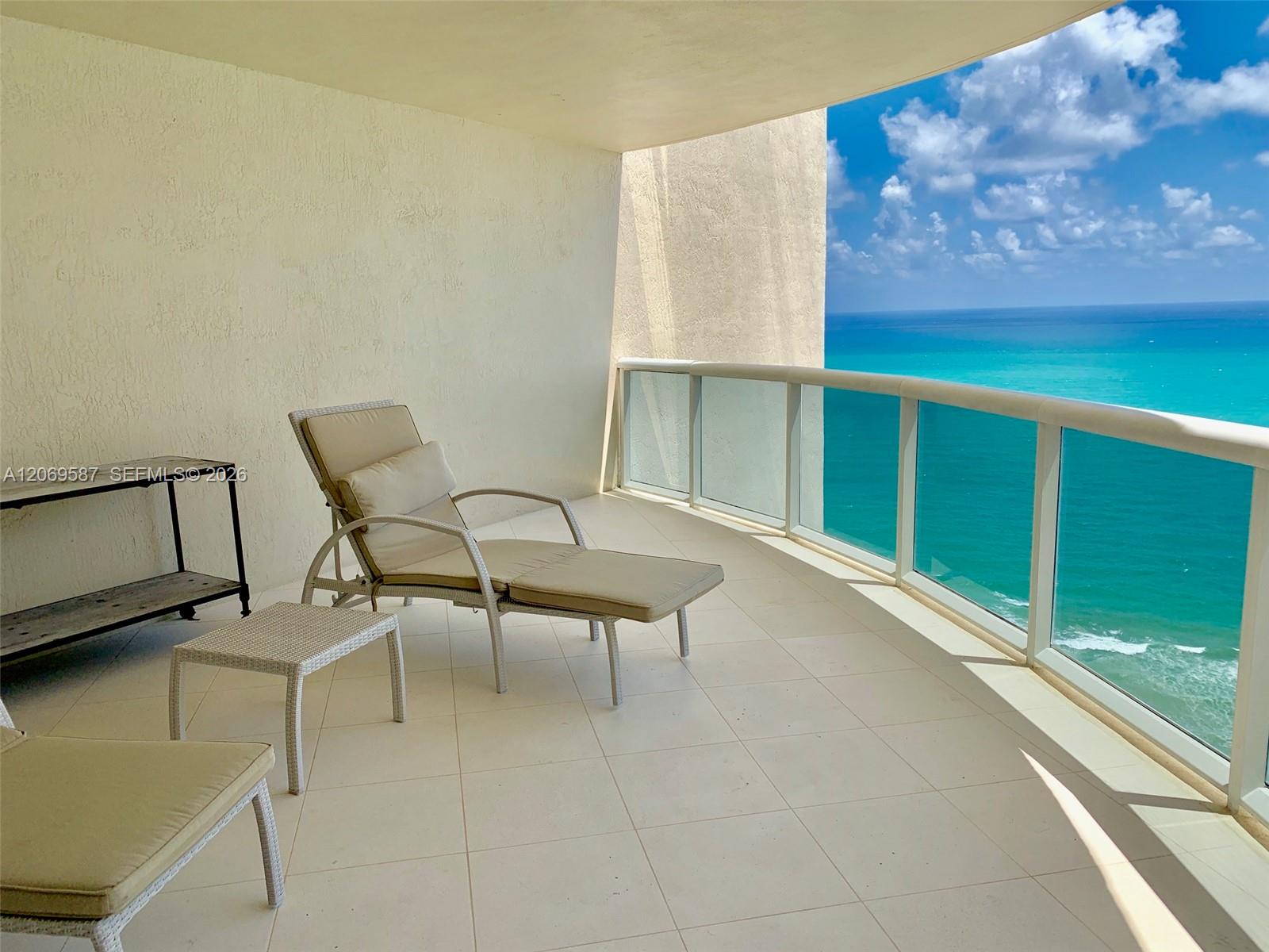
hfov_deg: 67.3
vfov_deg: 53.1
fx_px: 953
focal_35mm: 26
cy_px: 476
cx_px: 634
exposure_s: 1/1634
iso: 25
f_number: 1.8
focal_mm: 4.25
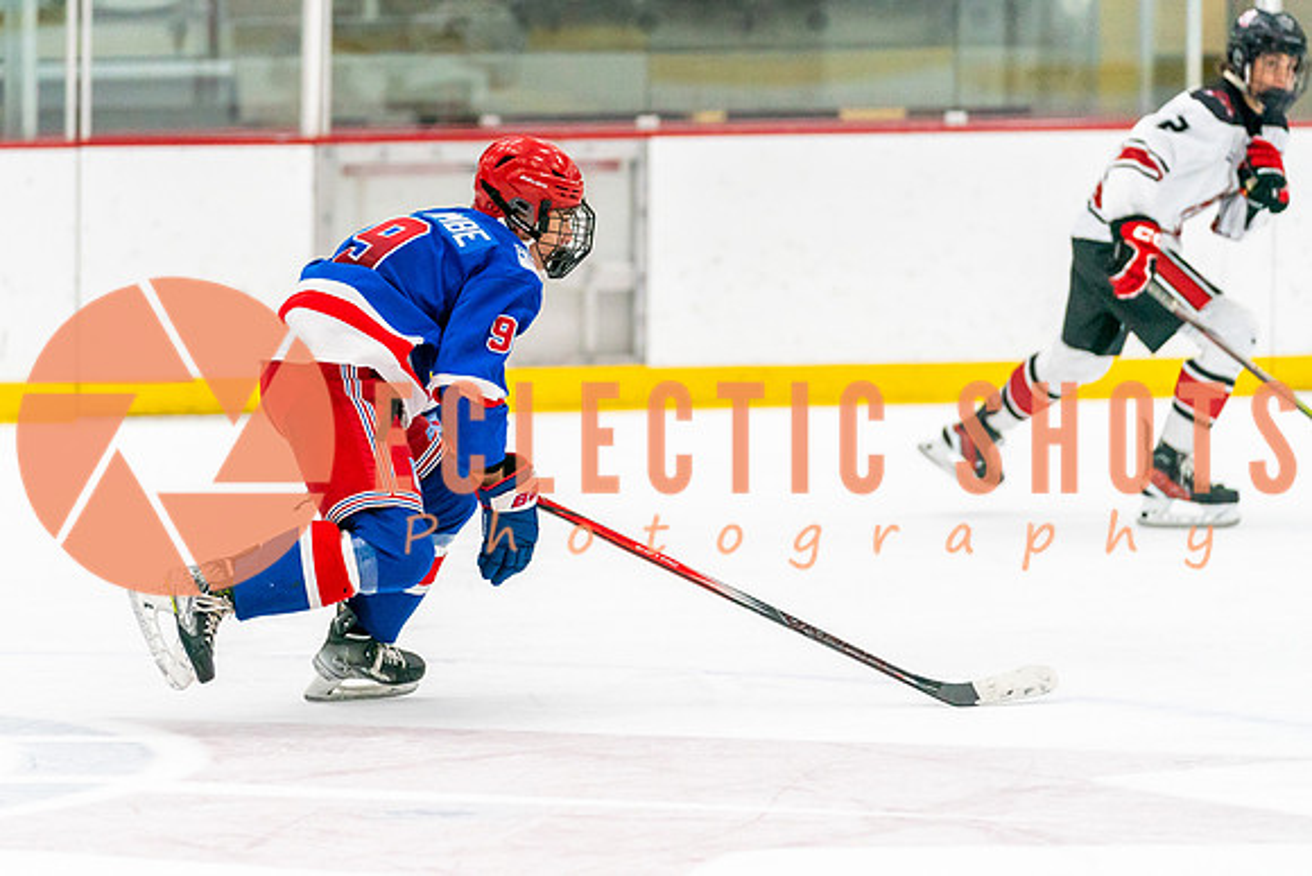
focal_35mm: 212
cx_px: 528
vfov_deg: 6.5
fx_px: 7722
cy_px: 378
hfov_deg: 9.7
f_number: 2.8
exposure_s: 1/1250
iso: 3200
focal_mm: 159
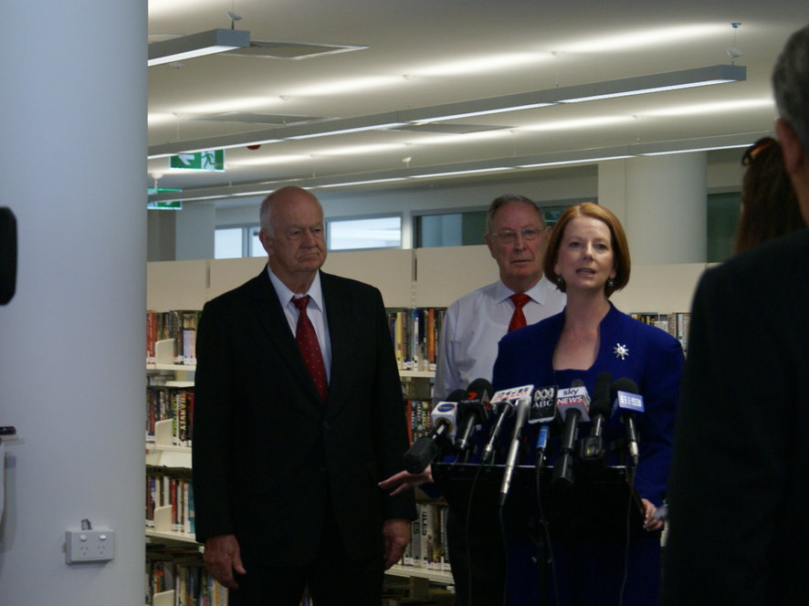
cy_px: 303
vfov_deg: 13.0
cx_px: 427
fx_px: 2664
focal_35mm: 114
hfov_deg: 17.3
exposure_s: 1/40
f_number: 5.6
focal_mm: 70
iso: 400
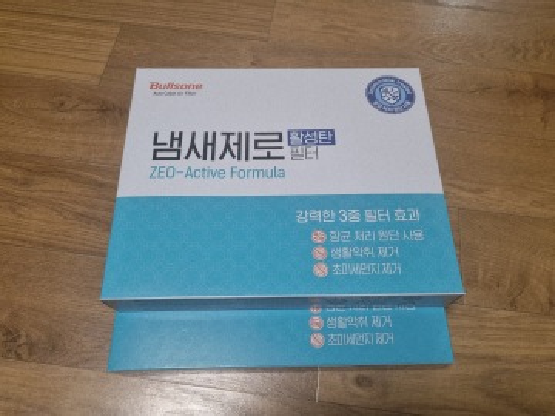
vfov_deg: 53.1
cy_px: 208
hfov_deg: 67.3
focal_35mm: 26
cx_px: 278
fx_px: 417
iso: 400
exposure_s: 1/40
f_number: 1.8
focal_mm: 5.4
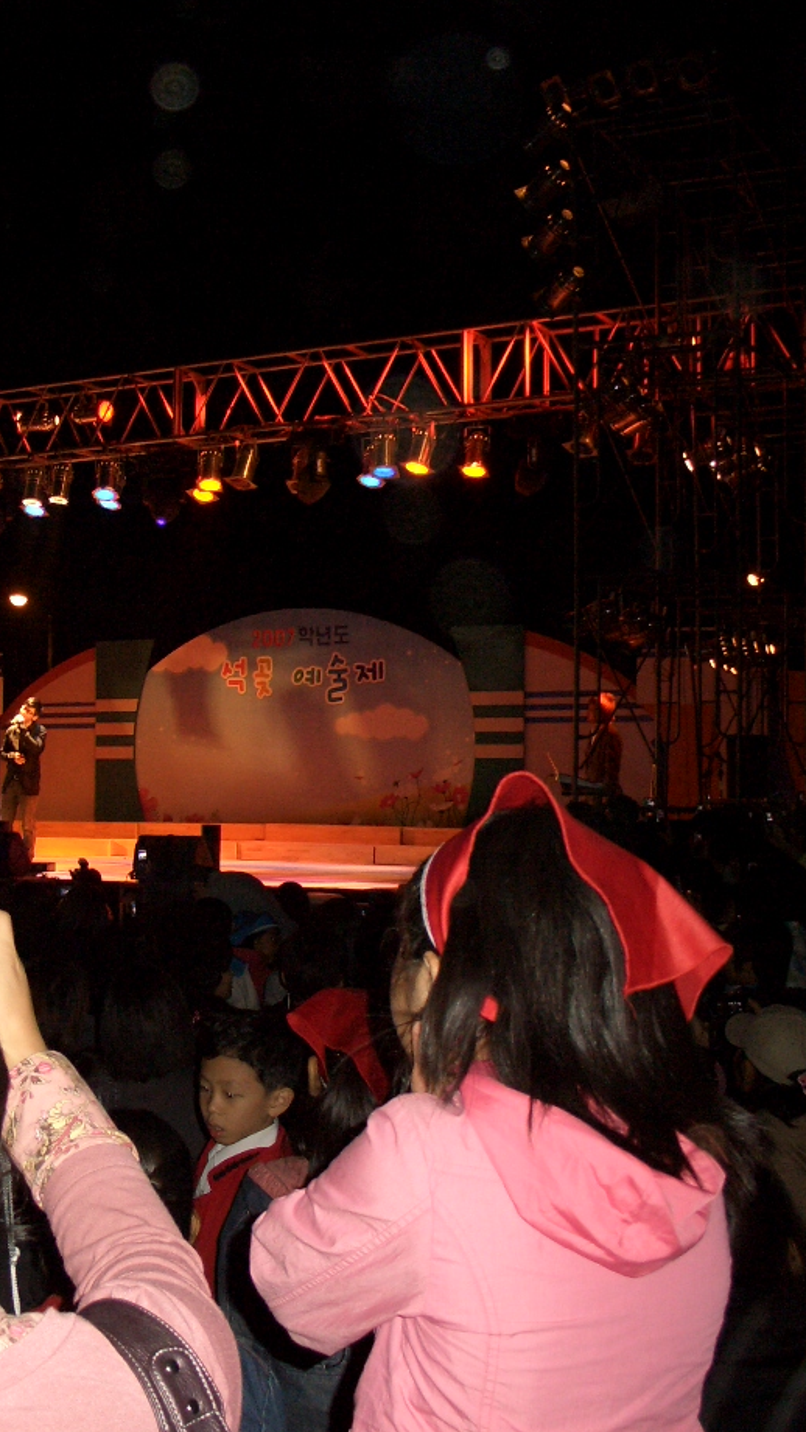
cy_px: 730
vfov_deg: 41.3
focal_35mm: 50
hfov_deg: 23.1
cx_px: 30
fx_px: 1898
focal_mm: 7.1
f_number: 2.8
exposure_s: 1/60
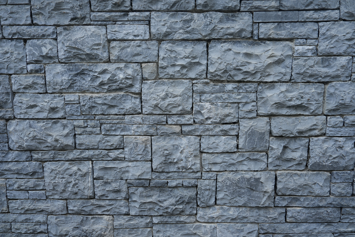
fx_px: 237
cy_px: 118
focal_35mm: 24
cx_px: 178
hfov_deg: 73.7
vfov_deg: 53.1
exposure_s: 1/500
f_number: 4
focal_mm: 24
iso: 160
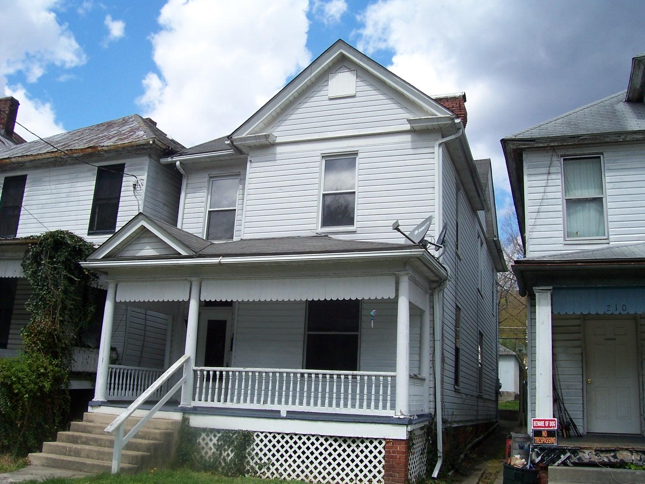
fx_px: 634
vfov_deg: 41.8
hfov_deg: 54.0
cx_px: 322
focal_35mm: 34
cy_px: 242
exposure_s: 1/350
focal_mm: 5.6
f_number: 5.6
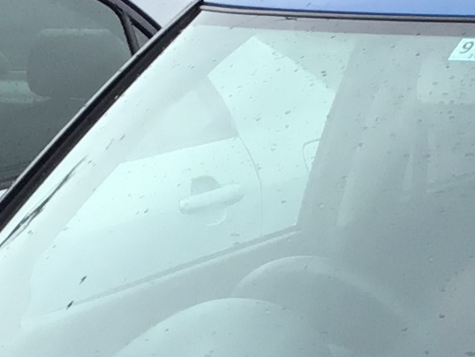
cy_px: 702
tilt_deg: -17.1
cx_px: 397
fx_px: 2581
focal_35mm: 188
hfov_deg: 10.5
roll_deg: +0.7
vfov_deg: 7.6
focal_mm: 3.3
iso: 25
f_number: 2.4
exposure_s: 1/734
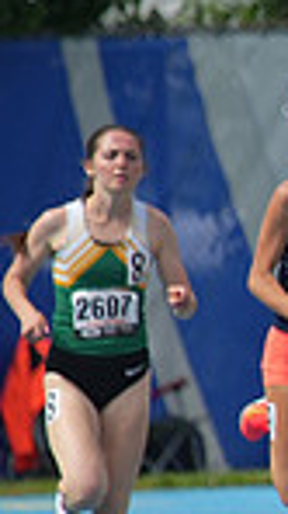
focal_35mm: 1644
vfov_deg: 1.3
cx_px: 892
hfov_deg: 0.7
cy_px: 325
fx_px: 22370
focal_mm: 400
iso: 320
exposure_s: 1/1250
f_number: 5.6
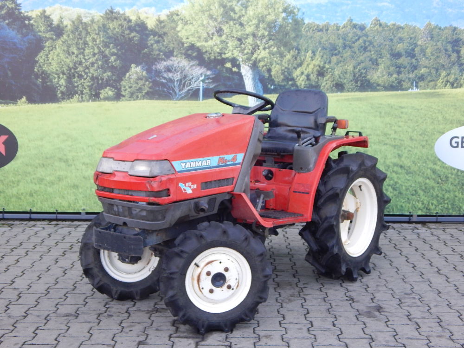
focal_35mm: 48
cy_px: 174
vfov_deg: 30.3
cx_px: 232
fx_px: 643
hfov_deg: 39.7
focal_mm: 8.6
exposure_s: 1/250
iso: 360
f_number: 3.7
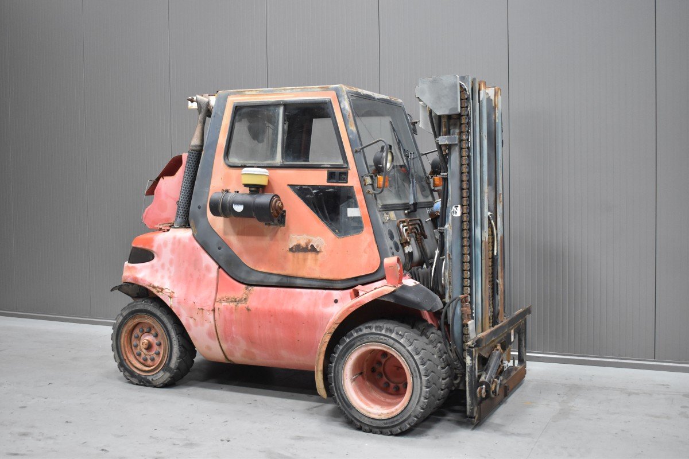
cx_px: 344
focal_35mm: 39
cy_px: 230
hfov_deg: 49.6
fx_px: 746
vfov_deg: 34.2
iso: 1600
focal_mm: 26
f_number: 4.5
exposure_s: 1/50
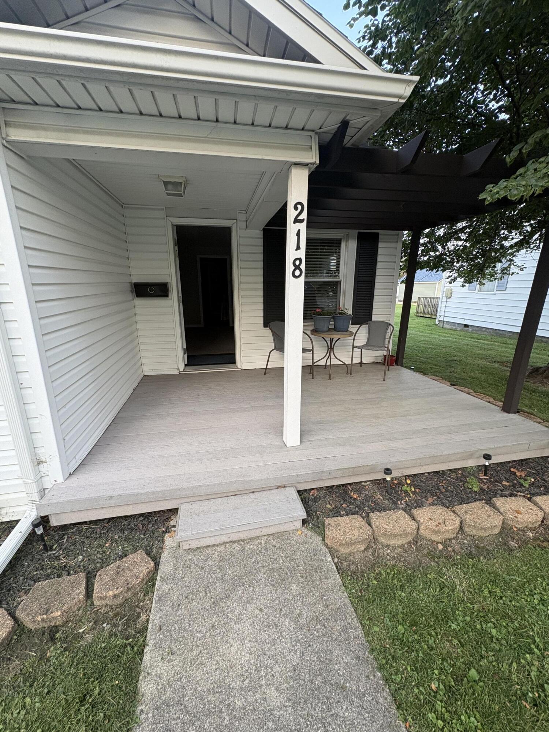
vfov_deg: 102.1
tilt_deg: -14.7
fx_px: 296
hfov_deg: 85.7
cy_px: 366
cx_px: 274
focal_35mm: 14
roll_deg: -0.3
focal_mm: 2.22
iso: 125
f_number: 2.2
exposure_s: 1/99
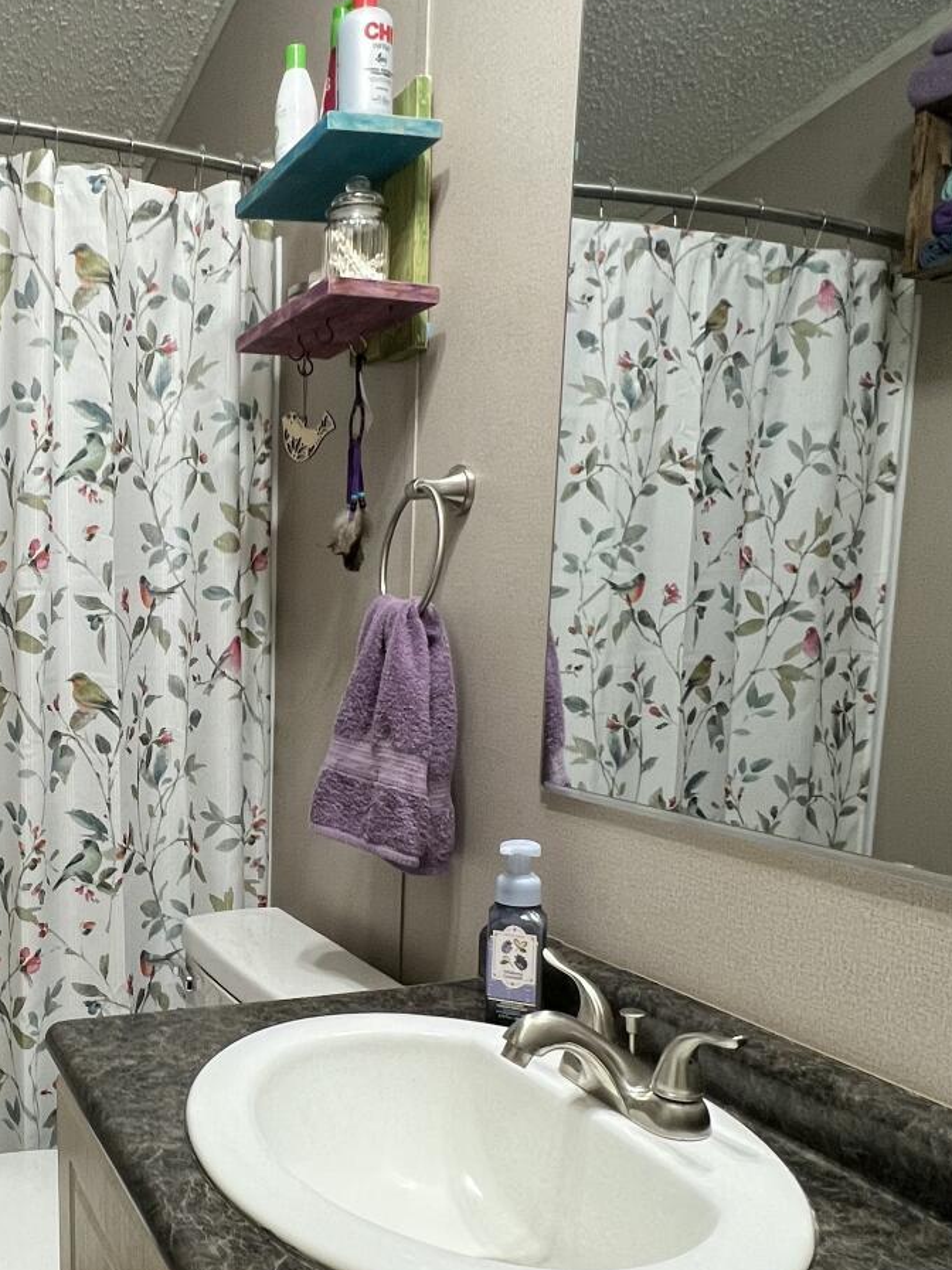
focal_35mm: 29
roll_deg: +1.2
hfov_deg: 44.6
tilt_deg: -9.7
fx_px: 1064
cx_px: 129
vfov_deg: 60.7
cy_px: 804
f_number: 1.8
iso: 160
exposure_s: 1/120
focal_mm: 1.57
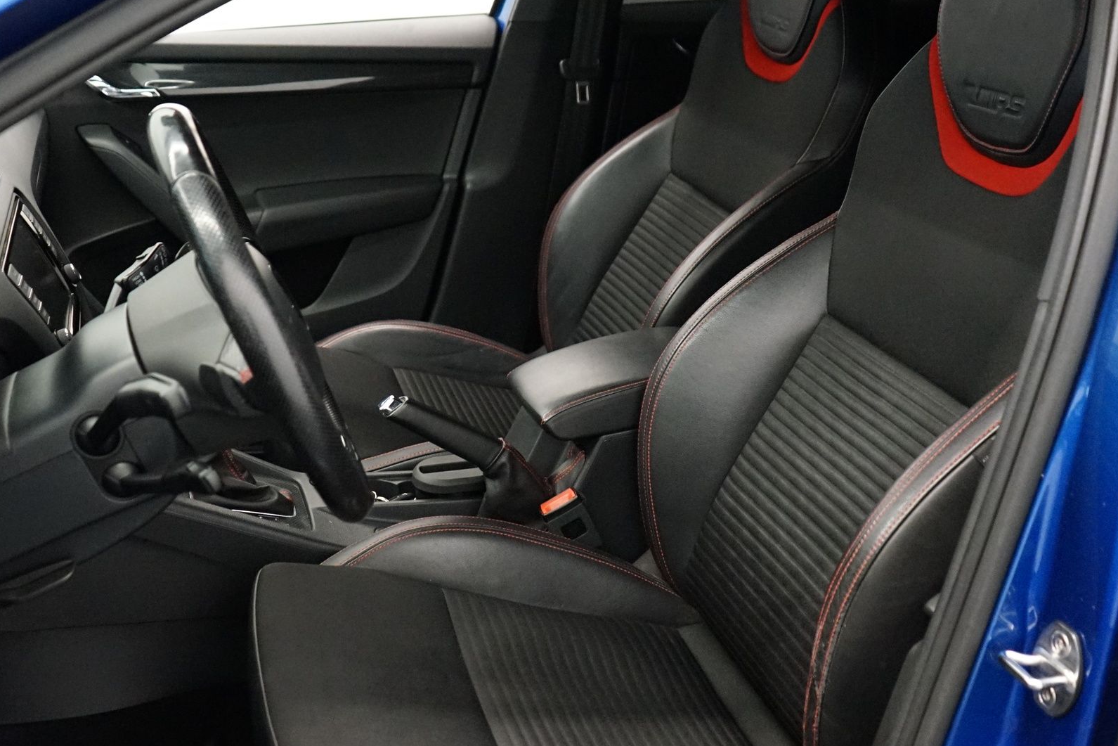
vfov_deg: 30.5
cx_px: 538
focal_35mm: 44
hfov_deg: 44.5
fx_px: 1366
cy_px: 346
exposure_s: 1/160
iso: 5000
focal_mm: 28
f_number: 3.5
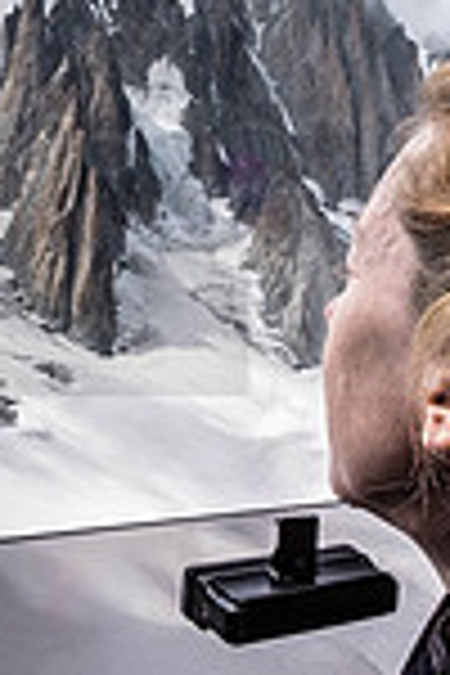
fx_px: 844
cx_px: 252
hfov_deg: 29.8
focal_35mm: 45
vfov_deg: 42.3
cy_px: 171
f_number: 14
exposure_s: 1/200
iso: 200
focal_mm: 10
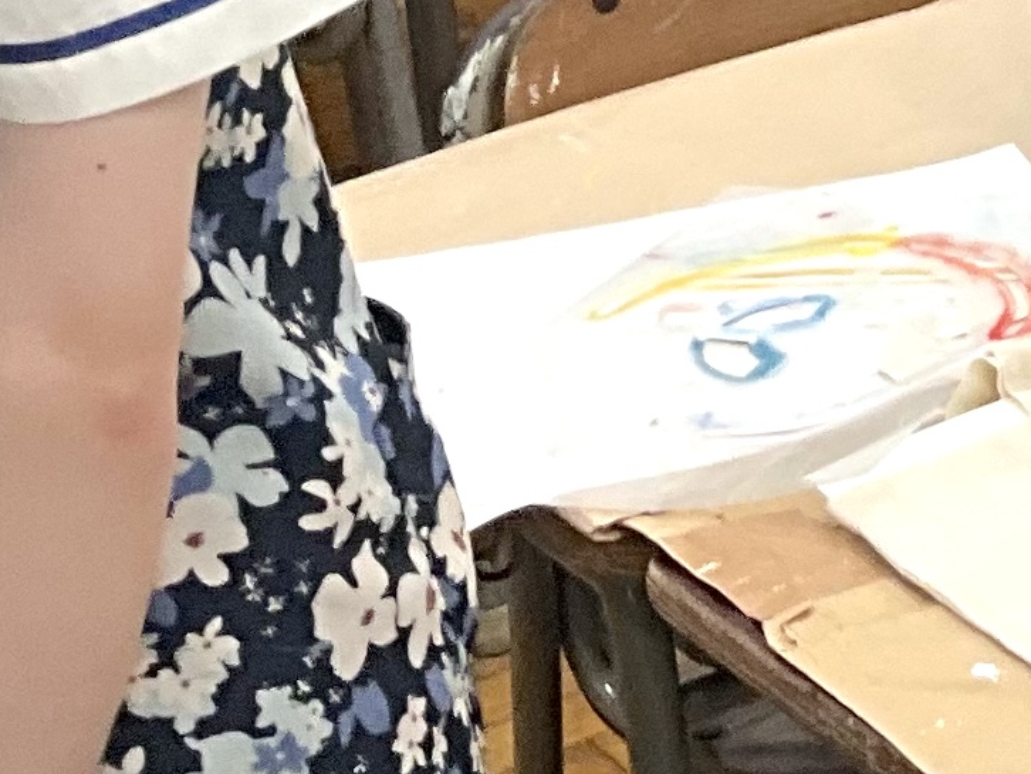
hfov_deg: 10.6
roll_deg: +1.2
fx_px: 4797
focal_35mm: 161
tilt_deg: -14.3
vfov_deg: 8.9
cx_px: 2444
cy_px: -598
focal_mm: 3
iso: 50
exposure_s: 1/50
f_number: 1.8
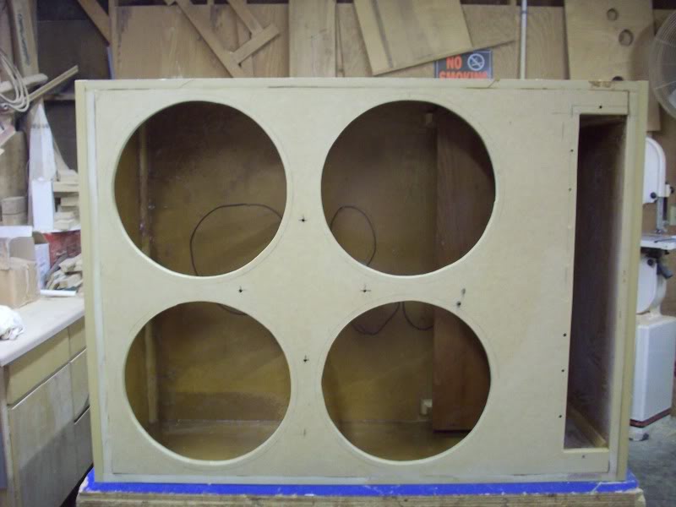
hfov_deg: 50.1
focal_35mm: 37
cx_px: 338
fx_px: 723
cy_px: 254
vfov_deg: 38.7
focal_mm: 6.2
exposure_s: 1/8
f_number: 2.8
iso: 161
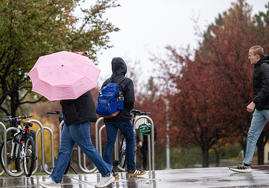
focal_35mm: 199
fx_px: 1508
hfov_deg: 10.2
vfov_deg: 7.1
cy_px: 85
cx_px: 98
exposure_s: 1/500
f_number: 2.8
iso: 800
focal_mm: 135
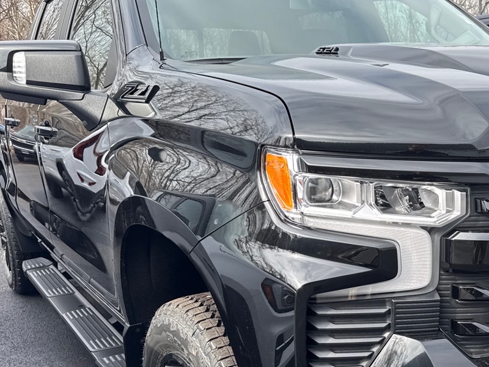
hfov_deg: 37.5
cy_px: 278
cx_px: 424
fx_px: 678
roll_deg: -0.4
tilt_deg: -15.3
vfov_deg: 29.8
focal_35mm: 48
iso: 80
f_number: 1.78
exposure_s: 1/1337
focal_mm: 6.76
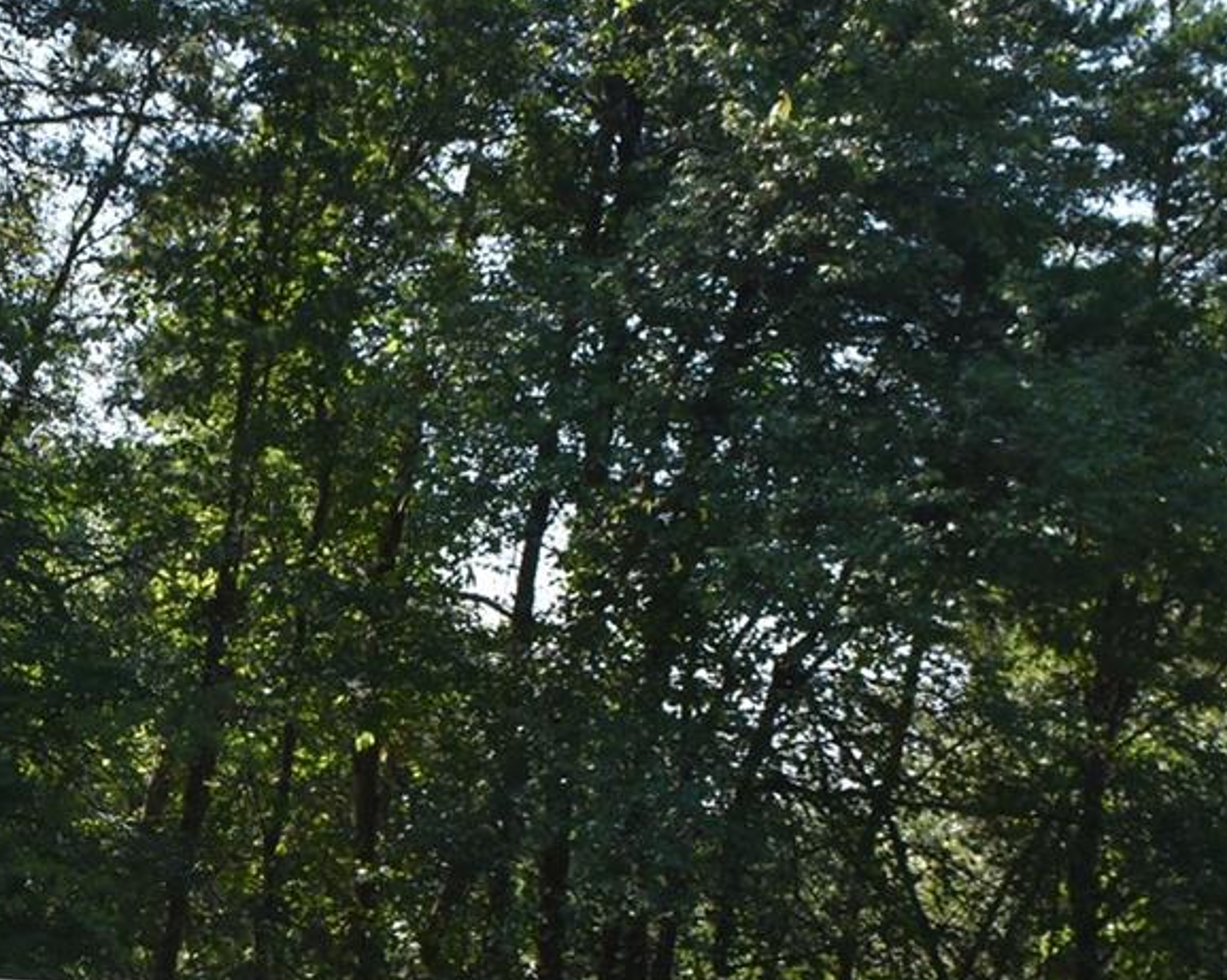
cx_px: -21
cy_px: 917
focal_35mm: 90
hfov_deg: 20.5
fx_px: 3267
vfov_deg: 16.8
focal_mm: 18
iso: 100
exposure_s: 1/160
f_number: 6.3
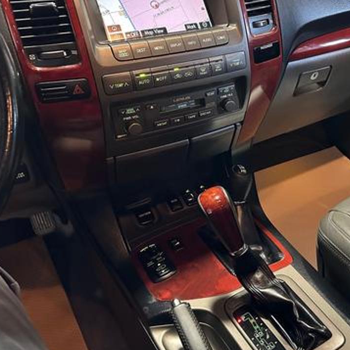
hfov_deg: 41.2
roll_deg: -4.0
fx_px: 435
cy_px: 141
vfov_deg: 43.6
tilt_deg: -31.0
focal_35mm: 38
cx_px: 300
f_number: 1.78
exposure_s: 1/40
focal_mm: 6.86
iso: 1000
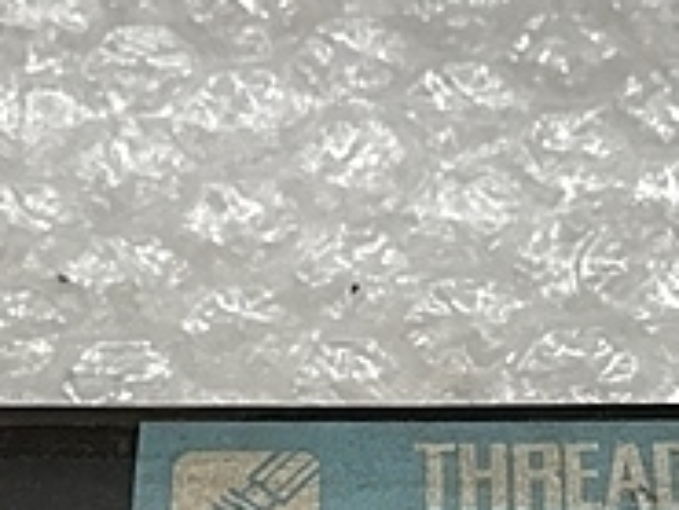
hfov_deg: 20.2
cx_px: 422
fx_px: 1904
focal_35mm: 97
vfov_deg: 14.4
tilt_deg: -63.8
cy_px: 730
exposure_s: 1/30
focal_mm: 3.99
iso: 25
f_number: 1.8
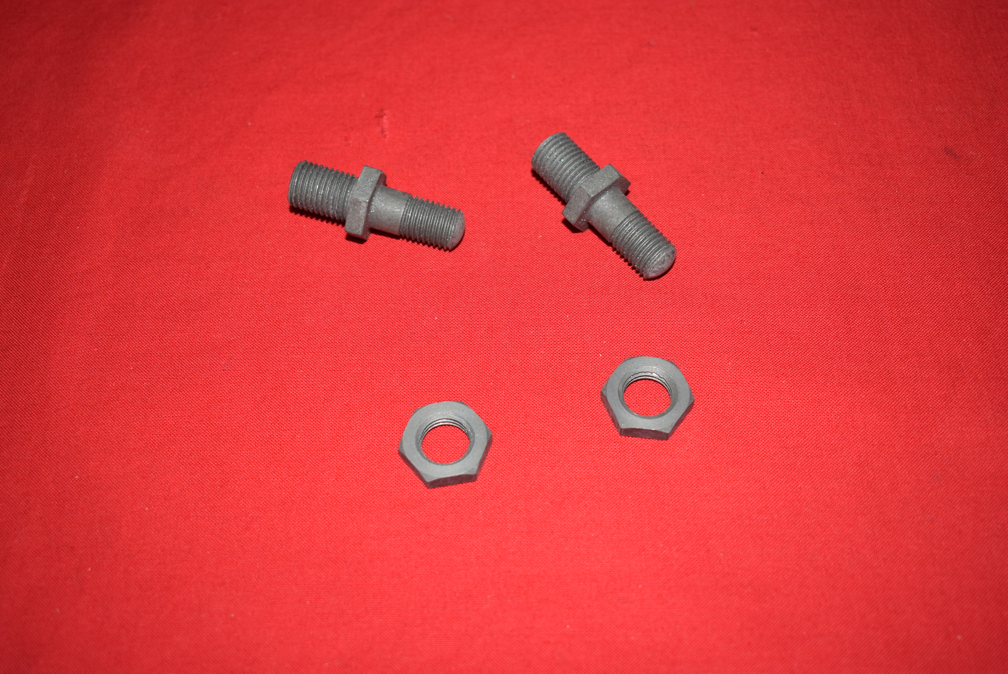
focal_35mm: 44
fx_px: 1219
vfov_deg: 30.9
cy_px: 337
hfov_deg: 44.9
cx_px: 504
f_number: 5
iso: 400
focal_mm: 29
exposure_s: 1/200
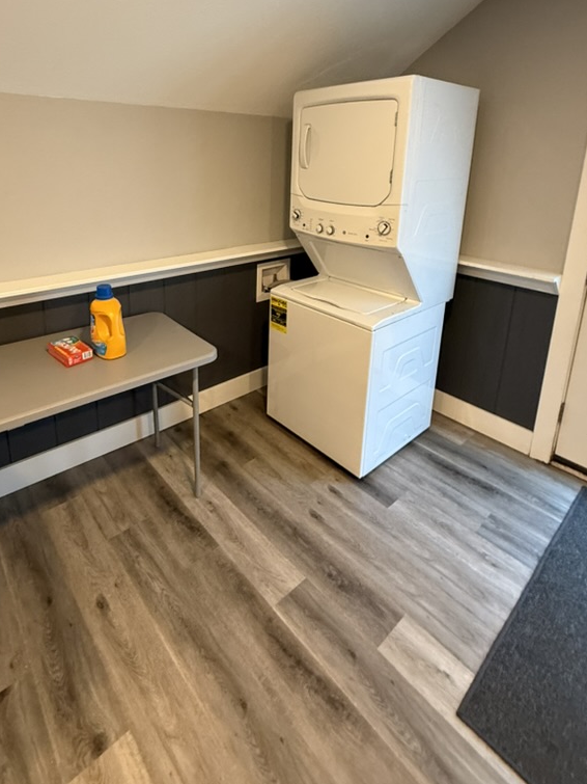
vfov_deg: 81.7
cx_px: 246
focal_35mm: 19
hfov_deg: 68.2
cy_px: 260
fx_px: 430
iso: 400
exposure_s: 1/60
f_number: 2.2
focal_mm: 2.22
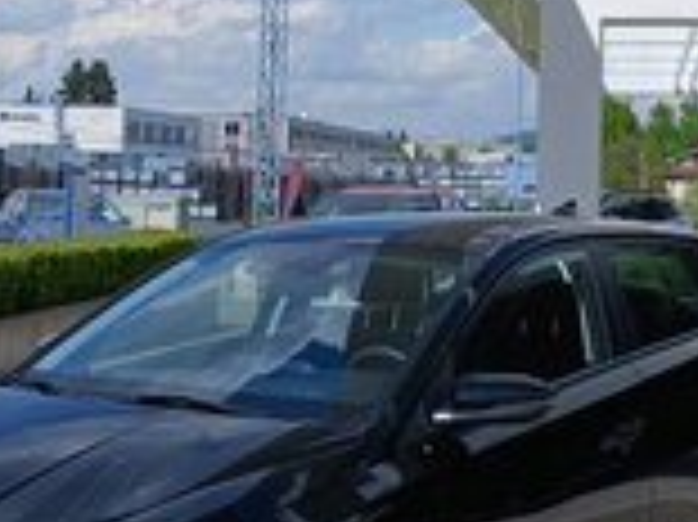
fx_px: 1652
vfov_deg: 17.9
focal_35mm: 82
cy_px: 144
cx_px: 401
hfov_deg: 23.8
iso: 20
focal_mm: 3.98
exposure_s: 1/910
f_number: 1.8
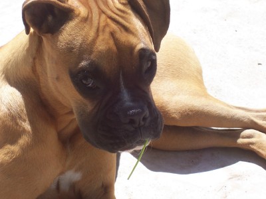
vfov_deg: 13.3
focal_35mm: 111
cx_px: 133
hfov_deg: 17.7
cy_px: 100
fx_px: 853
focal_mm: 16.8
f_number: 4.8
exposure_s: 1/350
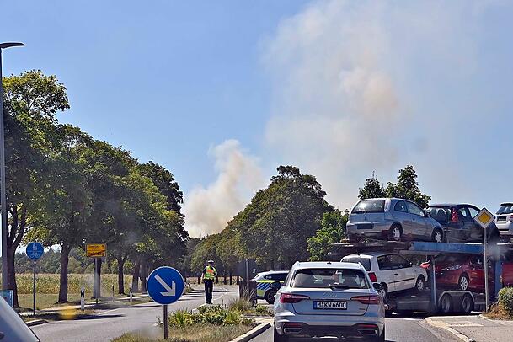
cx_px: 256
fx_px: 826
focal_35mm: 58
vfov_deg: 23.4
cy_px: 171
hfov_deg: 34.5
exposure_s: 1/1250
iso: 400
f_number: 9
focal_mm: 58
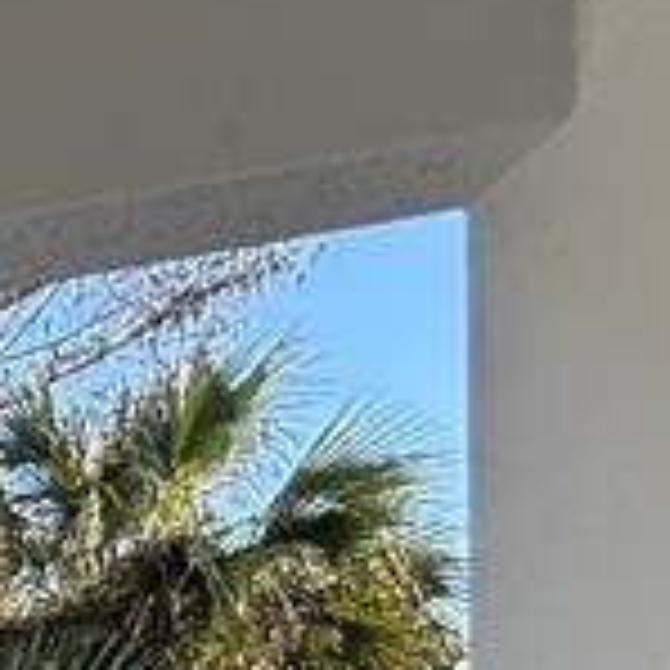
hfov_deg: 11.7
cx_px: -1300
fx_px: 1861
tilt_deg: -1.0
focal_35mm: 85
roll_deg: +1.3
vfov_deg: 17.2
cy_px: 1156
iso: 64
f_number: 2.2
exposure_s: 1/164
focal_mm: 2.22
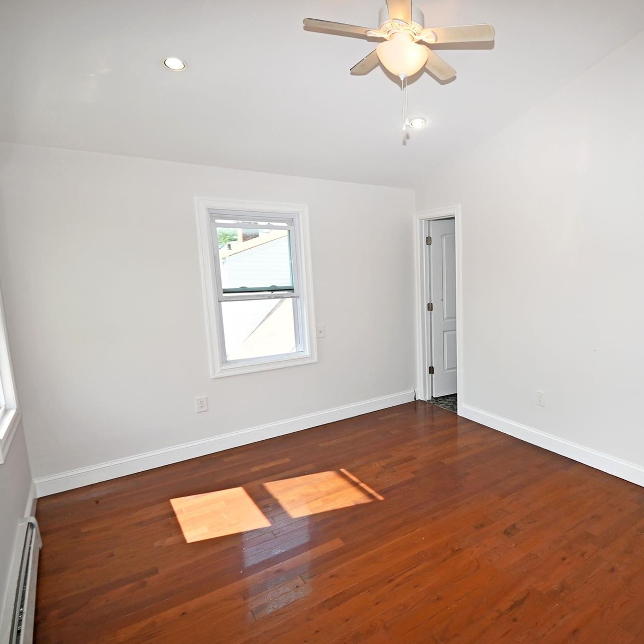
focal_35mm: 20
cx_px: 459
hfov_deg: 71.2
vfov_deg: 74.8
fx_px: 421
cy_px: 331
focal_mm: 10
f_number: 5.6
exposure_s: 1/125
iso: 180
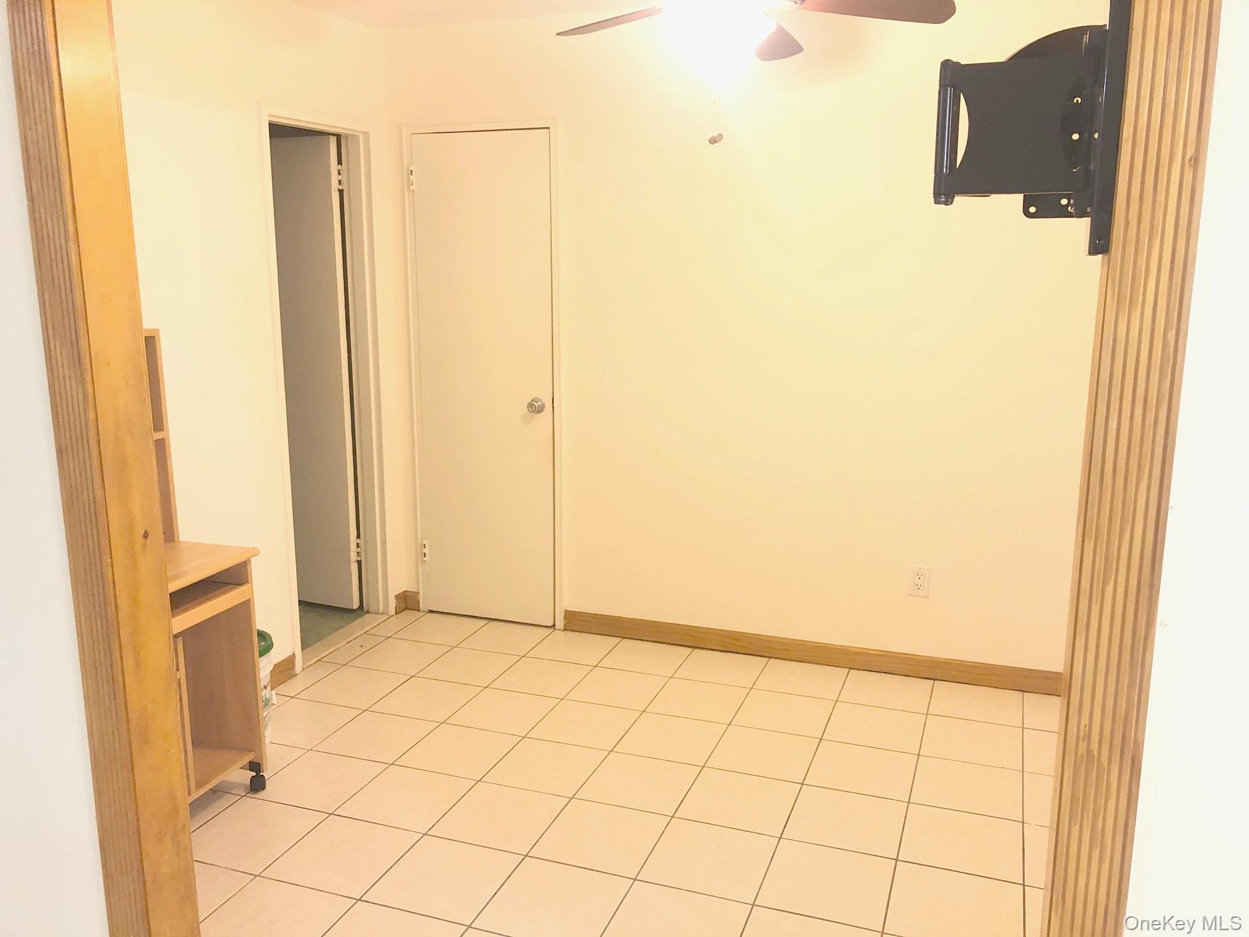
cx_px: 624
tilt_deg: -11.8
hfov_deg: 63.4
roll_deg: +0.4
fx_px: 1010
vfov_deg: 49.7
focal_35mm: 28
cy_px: 468
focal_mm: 3.99
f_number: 1.8
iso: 100
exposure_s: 1/13
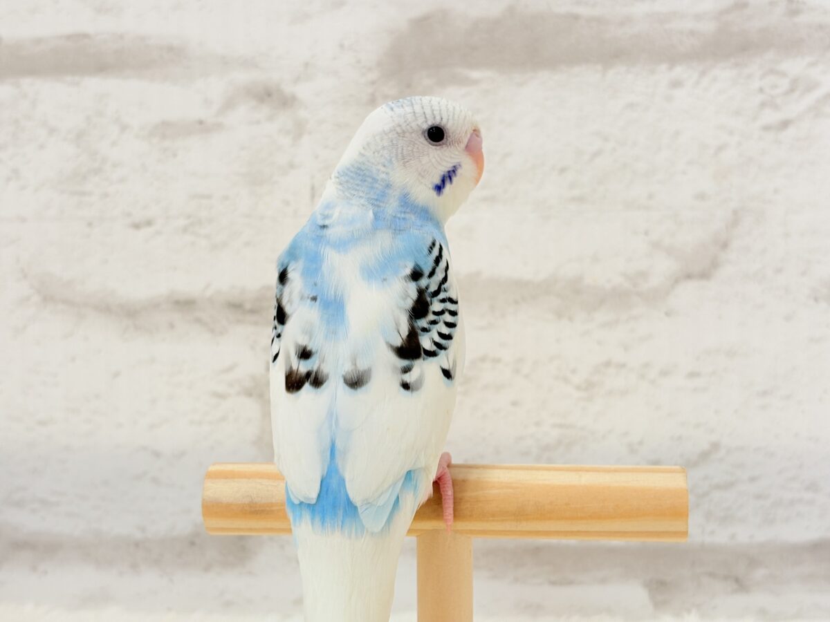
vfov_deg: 28.0
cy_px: 311
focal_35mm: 52
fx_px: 1247
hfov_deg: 36.8
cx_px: 415
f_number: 1.6
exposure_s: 1/50
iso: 32
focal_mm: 5.96
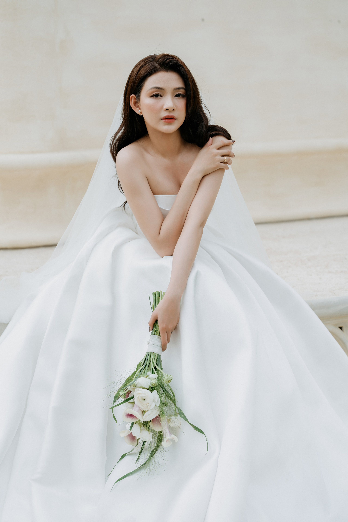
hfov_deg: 16.1
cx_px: 174
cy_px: 261
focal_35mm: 85
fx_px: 1232
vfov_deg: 23.9
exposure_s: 1/400
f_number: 3.5
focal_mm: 85
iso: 160
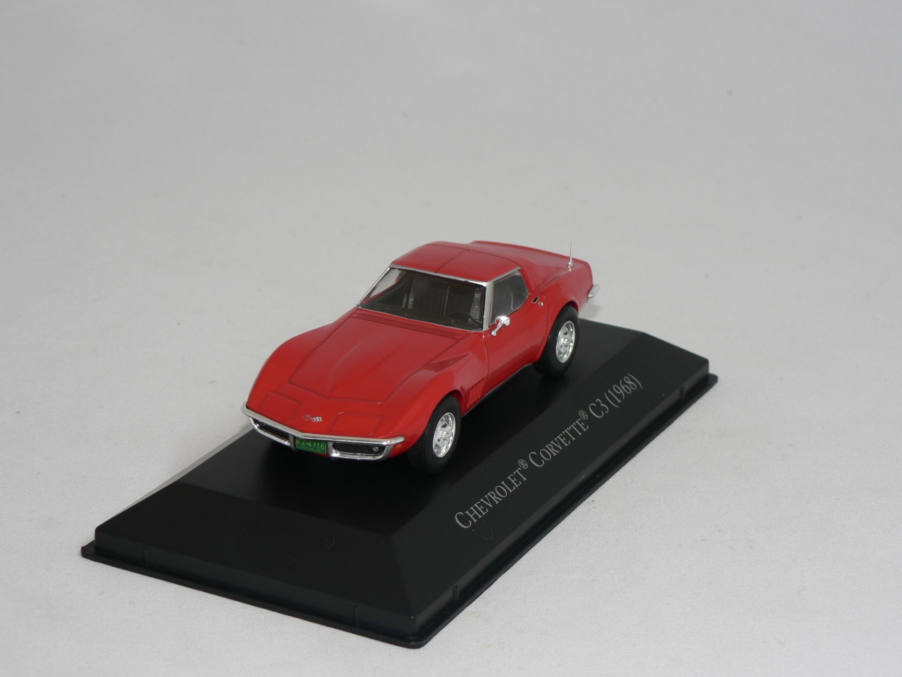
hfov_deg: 18.9
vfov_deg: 14.2
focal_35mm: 104
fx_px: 2710
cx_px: 451
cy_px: 338
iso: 80
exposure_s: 1/60
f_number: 3.2
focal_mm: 17.3
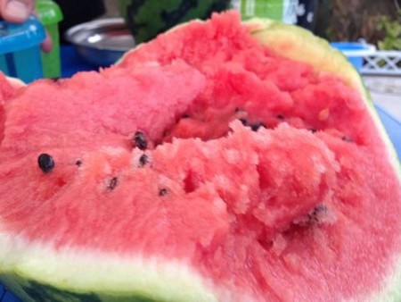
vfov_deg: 43.0
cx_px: 200
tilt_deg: -25.3
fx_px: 382
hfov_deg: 55.3
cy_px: 151
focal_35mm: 33
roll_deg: +1.5
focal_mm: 4.12
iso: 80
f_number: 2.4
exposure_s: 1/20
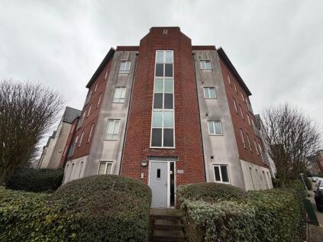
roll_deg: -2.3
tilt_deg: +23.9
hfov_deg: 102.1
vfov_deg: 85.6
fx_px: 131
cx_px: 162
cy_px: 121
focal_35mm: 14
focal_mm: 2.22
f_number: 2.2
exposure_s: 1/164
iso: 40
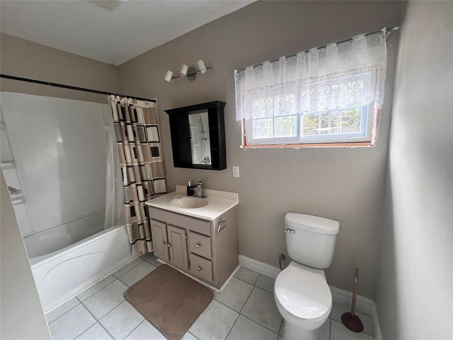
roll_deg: +4.2
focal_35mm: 13
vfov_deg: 89.9
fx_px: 170
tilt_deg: -10.1
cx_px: 226
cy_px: 170
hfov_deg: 106.2
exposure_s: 1/83
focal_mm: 1.57
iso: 250
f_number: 1.8
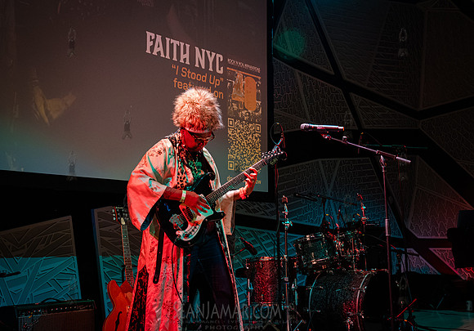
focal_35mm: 46
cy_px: 155
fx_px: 615
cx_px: 239
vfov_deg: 30.1
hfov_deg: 42.2
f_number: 4.5
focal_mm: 38
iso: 10000
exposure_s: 1/400
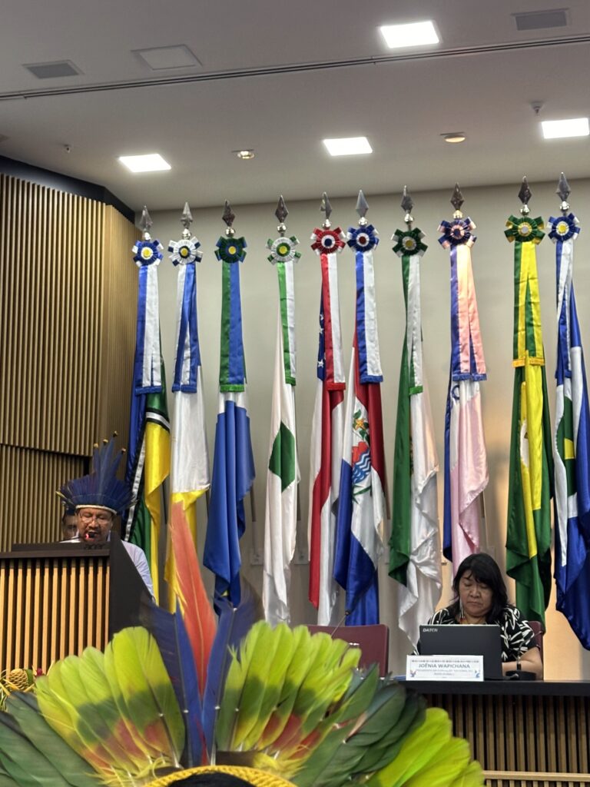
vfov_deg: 39.7
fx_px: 1091
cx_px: 295
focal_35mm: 48
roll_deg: -0.7
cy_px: 394
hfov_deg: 30.3
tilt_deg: +11.5
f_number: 1.78
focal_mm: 6.86
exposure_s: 1/60
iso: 125
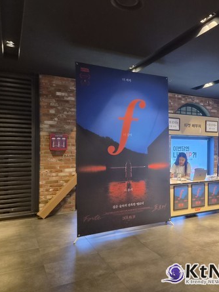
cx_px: 183
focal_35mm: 31
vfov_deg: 58.3
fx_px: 261
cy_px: 147
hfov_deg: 42.8
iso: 640
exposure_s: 1/120
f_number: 1.8
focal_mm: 5.4
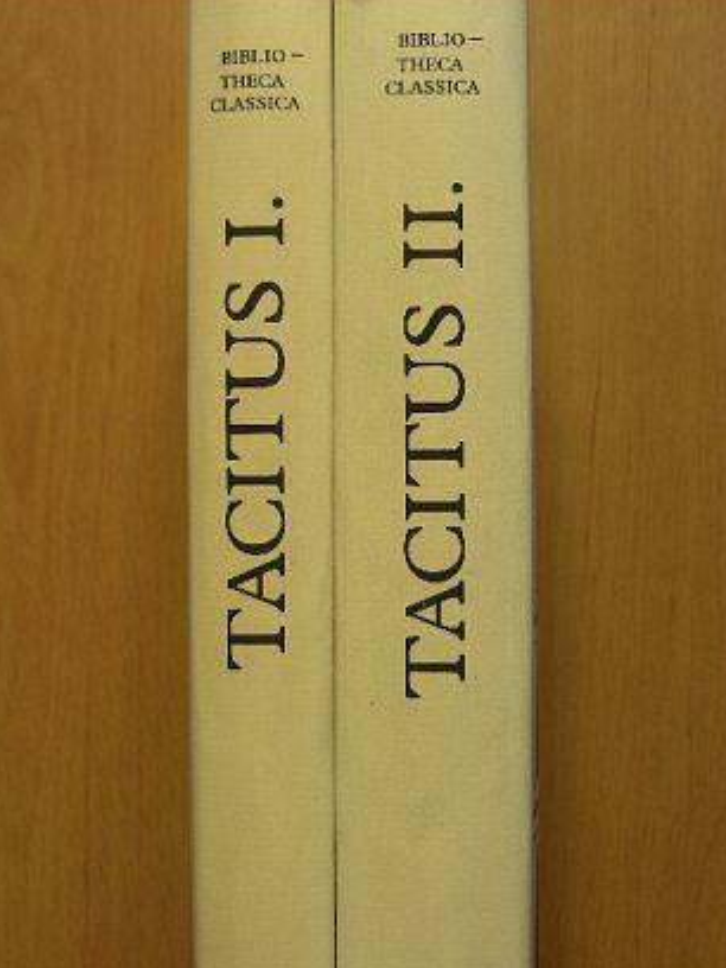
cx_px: 354
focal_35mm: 70
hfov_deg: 21.0
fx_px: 1957
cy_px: 530
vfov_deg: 27.8
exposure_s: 1/29.7
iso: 58
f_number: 3.5
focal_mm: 10.5
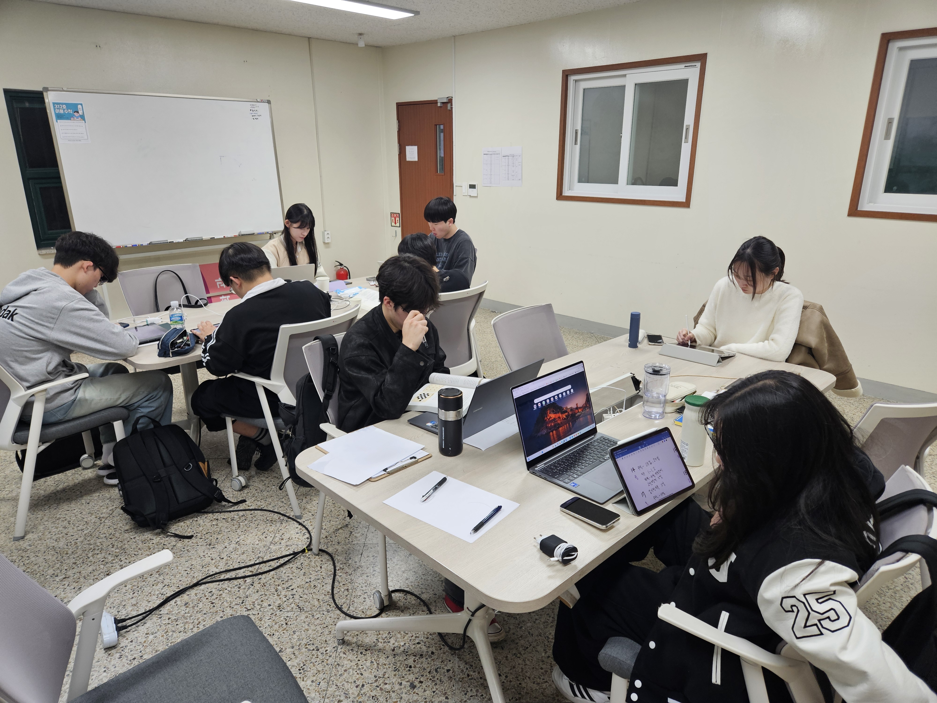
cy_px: 352
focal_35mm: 23
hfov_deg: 73.9
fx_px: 623
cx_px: 468
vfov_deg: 58.9
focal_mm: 5.4
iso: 125
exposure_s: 1/120
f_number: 1.8
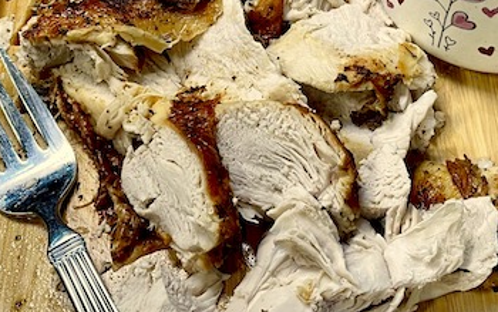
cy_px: 20
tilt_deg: -53.6
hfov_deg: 32.1
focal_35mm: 63
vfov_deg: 20.2
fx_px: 855
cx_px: 344
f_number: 1.6
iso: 125
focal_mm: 5.1
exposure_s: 1/60
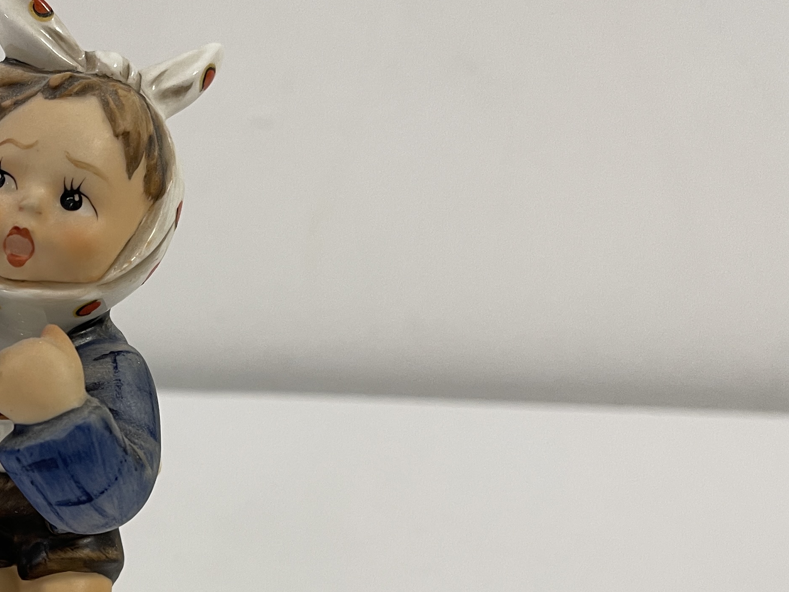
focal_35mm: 54
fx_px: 1231
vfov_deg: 26.7
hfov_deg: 32.2
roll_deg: -3.5
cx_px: -35
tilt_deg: -12.7
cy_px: 438
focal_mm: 5.1
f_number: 1.6
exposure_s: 1/50
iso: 80
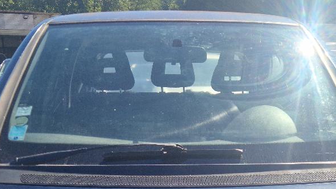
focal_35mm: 76
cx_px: 230
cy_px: 297
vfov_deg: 14.6
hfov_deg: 27.7
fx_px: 677
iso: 50
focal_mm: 5.4
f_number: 1.8
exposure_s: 1/1250
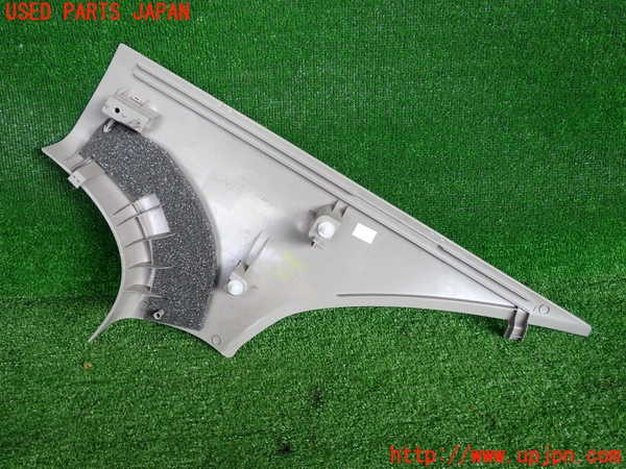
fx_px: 651
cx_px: 313
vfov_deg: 39.7
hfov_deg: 51.4
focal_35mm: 36
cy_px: 234
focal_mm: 6.37
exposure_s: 1/125
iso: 160
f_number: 2.5
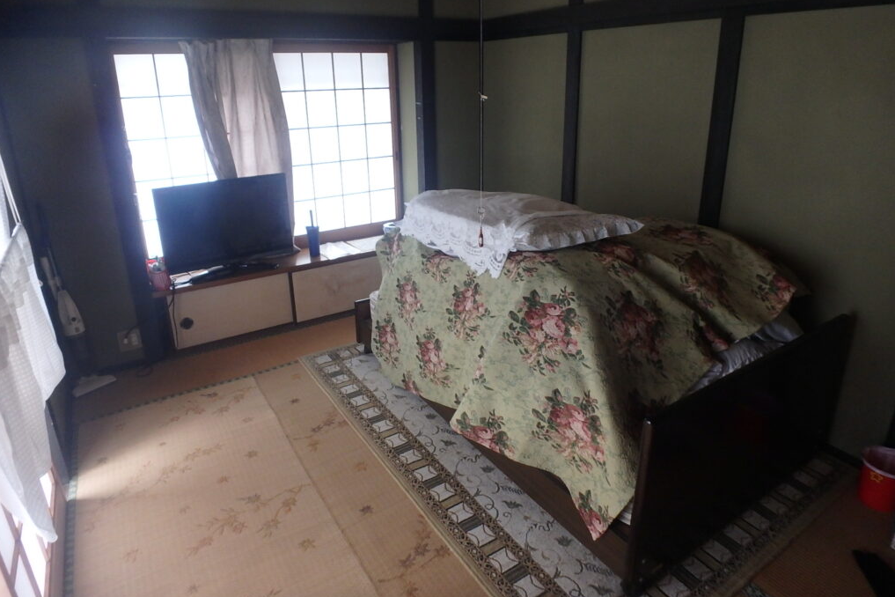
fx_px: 547
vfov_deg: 57.1
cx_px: 445
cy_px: 262
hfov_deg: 78.6
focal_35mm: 22
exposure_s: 1/40
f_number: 3.5
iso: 320
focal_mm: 3.7
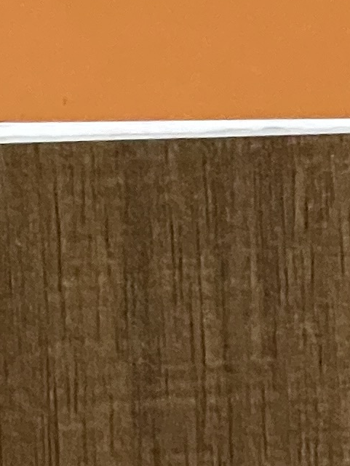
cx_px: 236
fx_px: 4407
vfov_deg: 5.7
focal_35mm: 327
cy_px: -941
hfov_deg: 4.5
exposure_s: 1/43
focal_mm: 6
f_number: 2
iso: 800
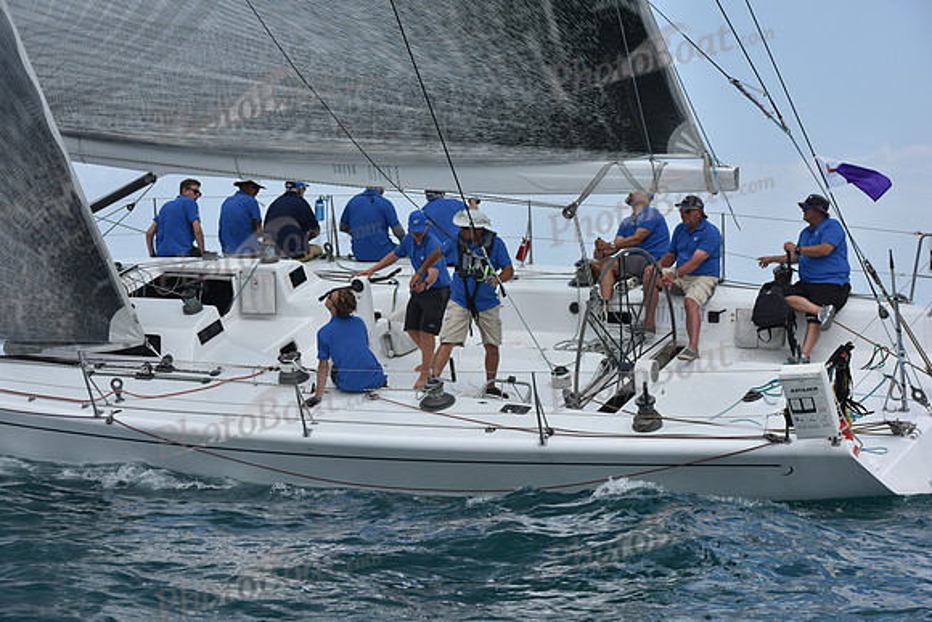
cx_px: 466
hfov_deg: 20.8
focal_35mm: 98
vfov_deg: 14.0
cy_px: 311
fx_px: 2538
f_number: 6.3
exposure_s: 1/1250
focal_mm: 98
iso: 250
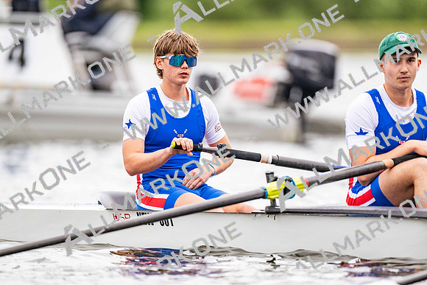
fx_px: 7118
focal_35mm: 600
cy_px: 142
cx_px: 214
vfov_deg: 2.3
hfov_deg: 3.4
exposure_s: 1/2500
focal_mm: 600
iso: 1600
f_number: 4
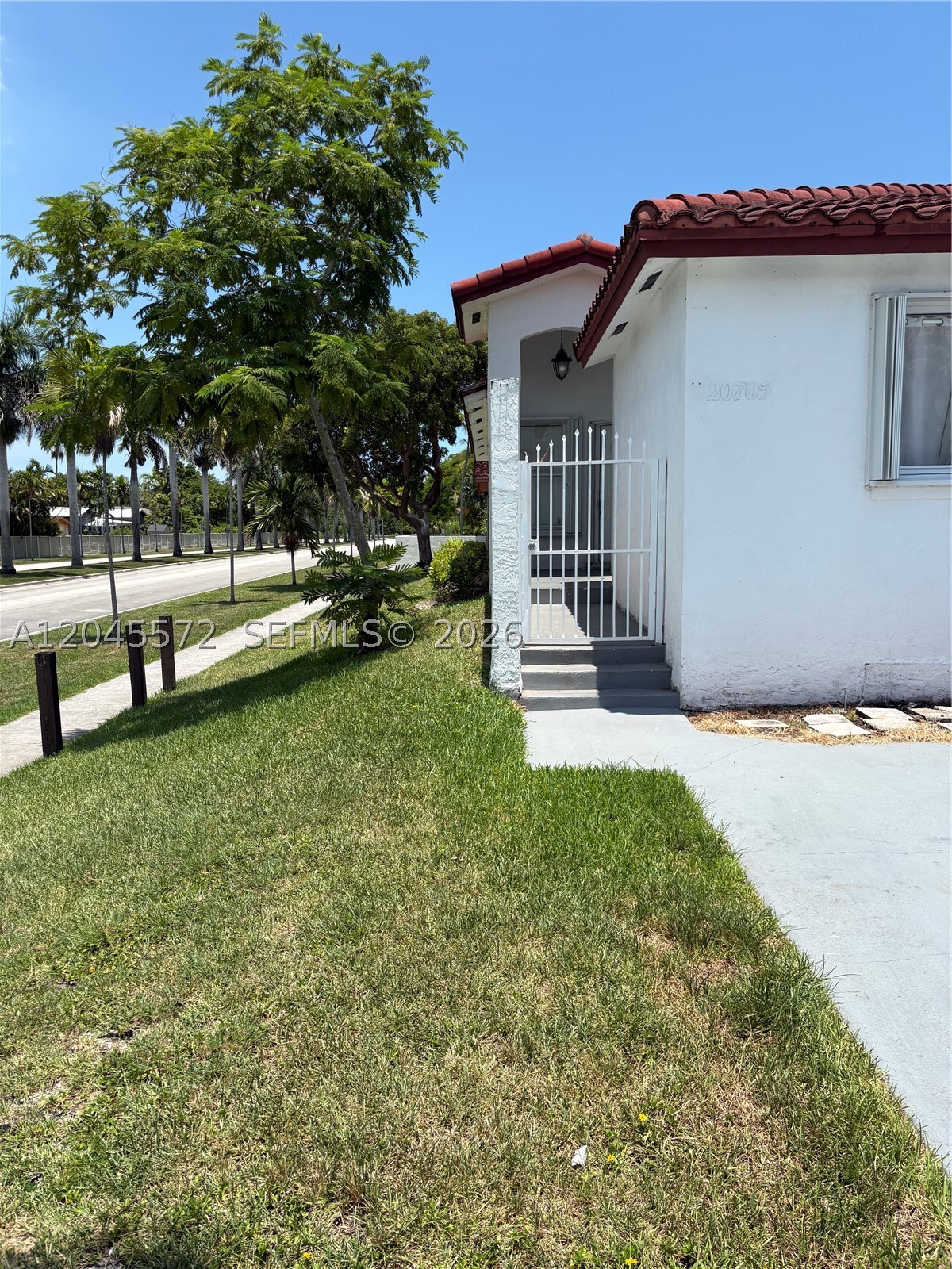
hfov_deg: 53.1
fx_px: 953
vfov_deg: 67.3
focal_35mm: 26
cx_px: 476
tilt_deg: -6.1
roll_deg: +1.2
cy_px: 634
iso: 50
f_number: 1.6
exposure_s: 1/3279
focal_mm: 5.96
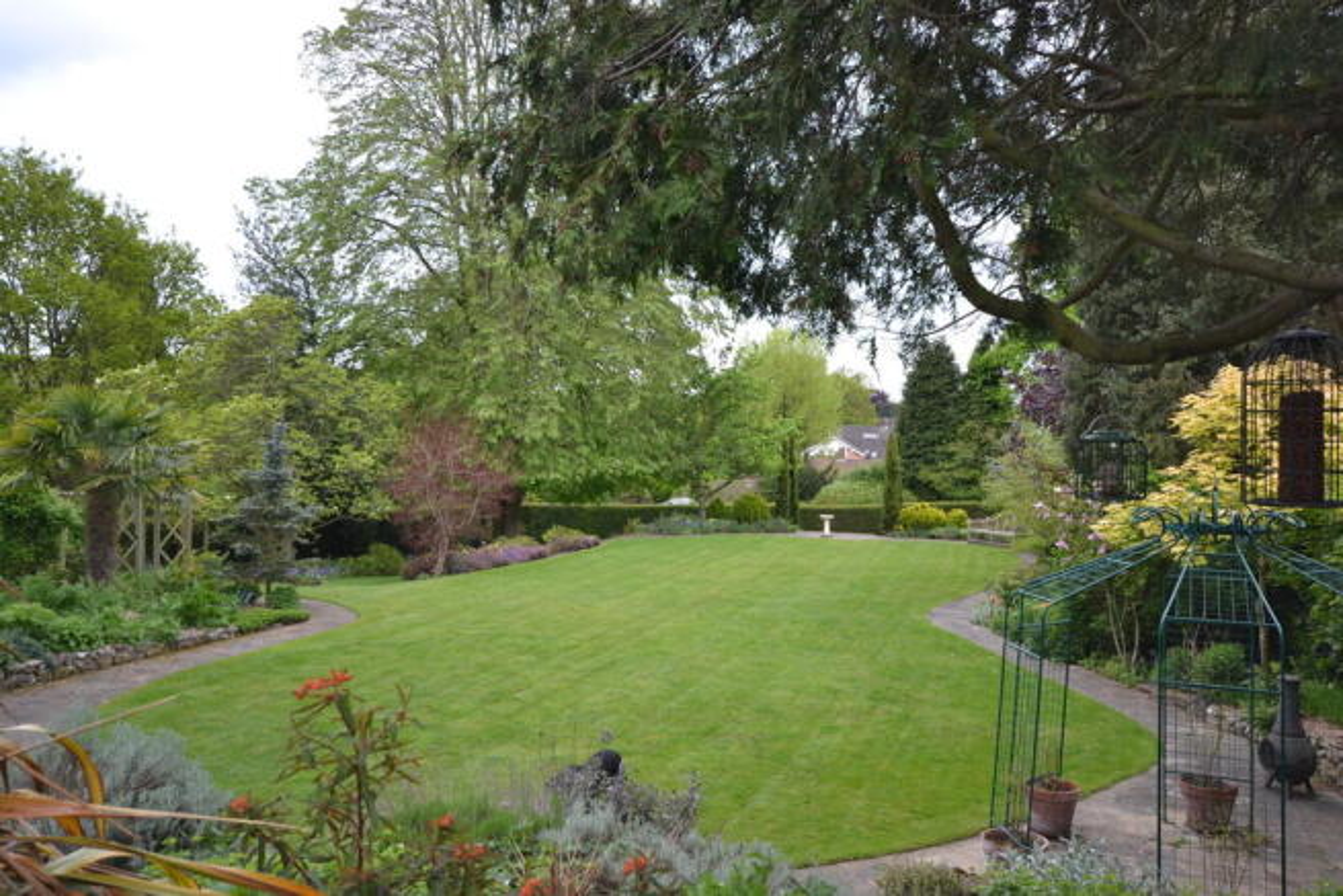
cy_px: 448
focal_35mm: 30
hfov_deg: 61.9
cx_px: 672
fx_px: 1119
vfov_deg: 43.6
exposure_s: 1/125
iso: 250
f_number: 5.6
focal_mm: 20
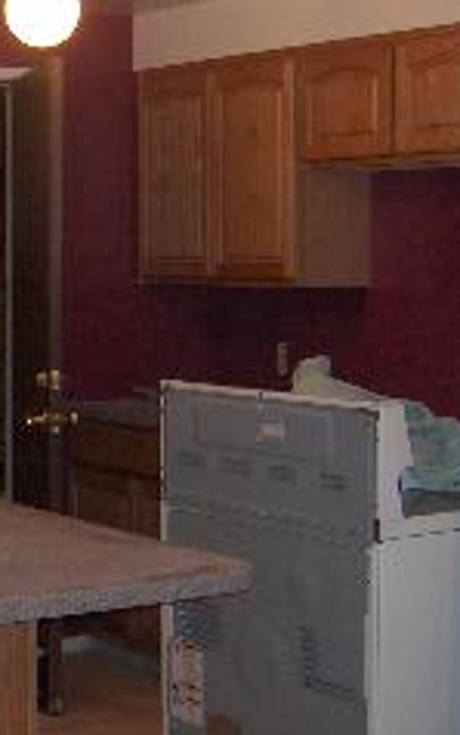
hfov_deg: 15.5
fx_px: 1663
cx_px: 6
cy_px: 355
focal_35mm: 83
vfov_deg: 24.9
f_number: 2.8
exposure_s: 1/60
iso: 100
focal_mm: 8
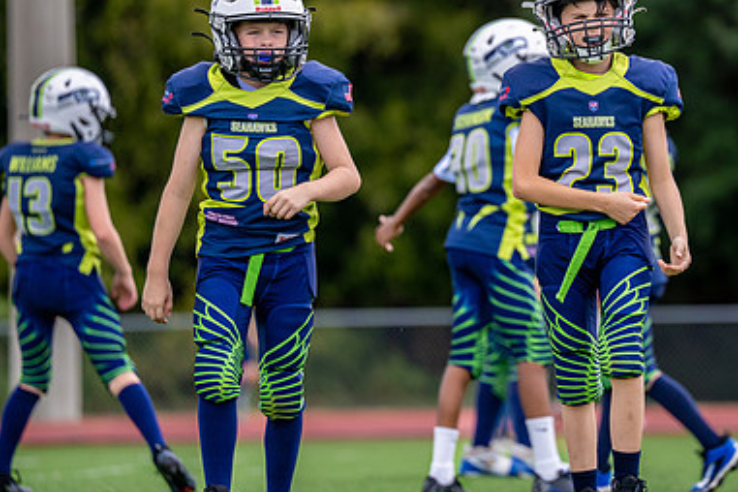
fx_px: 6969
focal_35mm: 340
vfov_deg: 4.0
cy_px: 185
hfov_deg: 6.1
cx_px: 590
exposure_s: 1/2500
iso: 400
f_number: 2.8
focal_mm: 200
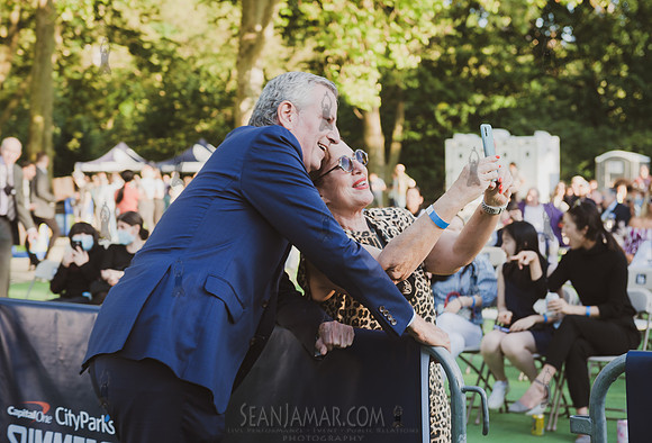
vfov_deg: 18.8
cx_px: 296
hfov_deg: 27.5
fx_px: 1334
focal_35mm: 73
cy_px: 242
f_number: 4.5
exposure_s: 1/125
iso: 100
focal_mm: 60
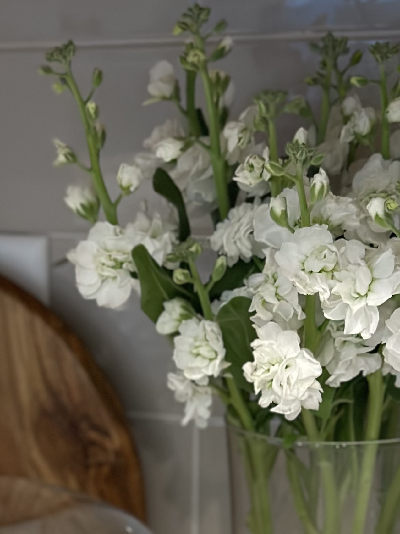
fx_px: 1757
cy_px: 599
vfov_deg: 16.7
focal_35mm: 114
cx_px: -42
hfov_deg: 12.8
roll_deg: +2.8
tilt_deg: -19.9
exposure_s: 1/40
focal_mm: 6.86
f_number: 1.78
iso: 400
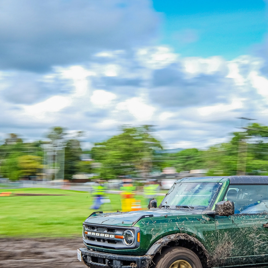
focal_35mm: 71
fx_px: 622
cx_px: 176
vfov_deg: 24.0
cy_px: 205
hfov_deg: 24.2
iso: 200
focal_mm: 24
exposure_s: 1/30
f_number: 22
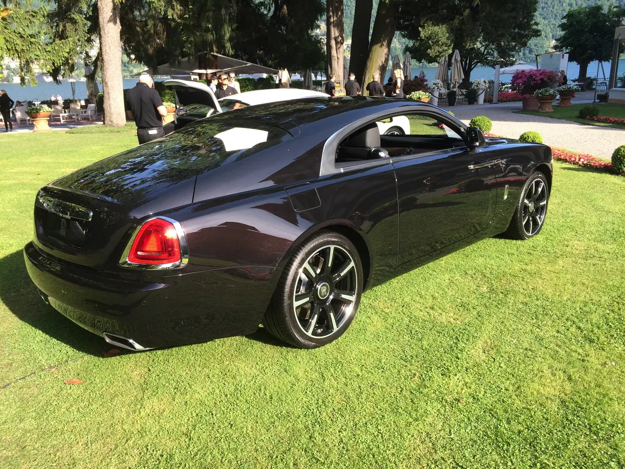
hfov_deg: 61.7
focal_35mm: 29
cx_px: 312
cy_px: 234
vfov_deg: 48.2
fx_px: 524
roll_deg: +3.4
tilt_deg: -16.9
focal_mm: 4.15
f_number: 2.2
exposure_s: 1/441
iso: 32
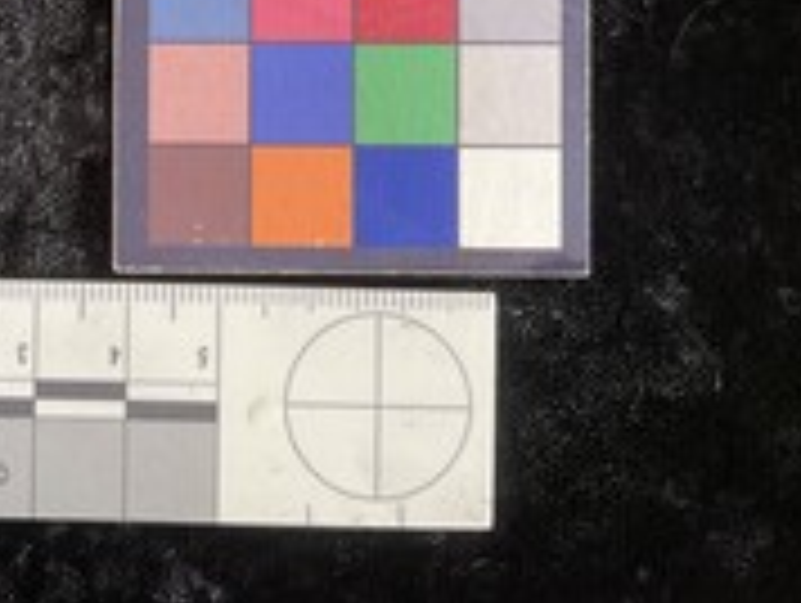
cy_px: 16
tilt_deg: -88.1
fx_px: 1321
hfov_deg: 32.3
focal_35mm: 57
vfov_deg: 24.7
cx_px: 104
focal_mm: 3
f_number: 1.8
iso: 50
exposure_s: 1/60
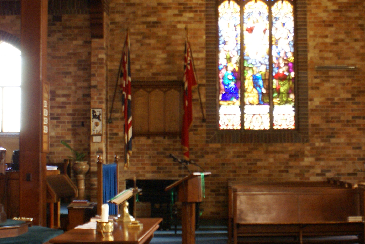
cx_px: 243
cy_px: 125
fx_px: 599
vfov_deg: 23.1
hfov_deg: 33.6
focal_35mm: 59
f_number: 3.5
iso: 400
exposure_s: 1/25
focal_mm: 18
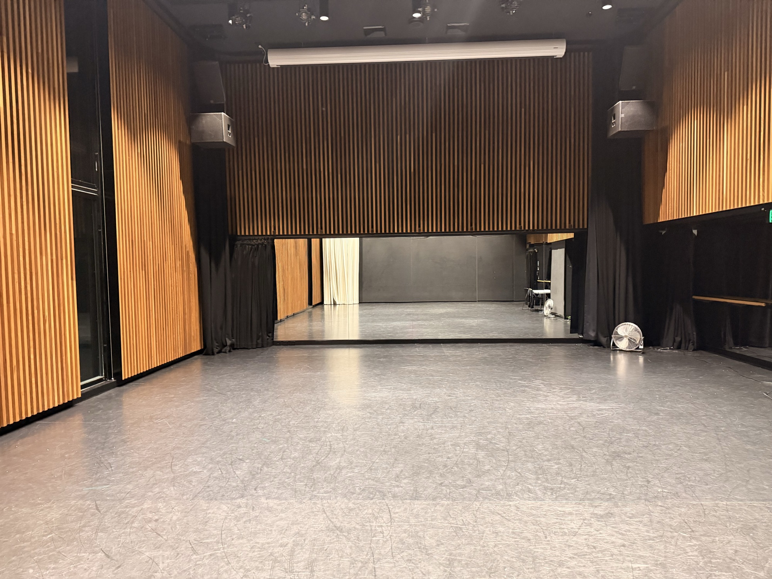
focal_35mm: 24
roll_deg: +0.4
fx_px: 535
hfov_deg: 71.6
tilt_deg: -2.5
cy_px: 290
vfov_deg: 56.8
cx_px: 386
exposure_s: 1/33
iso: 800
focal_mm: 6.76
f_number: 1.78
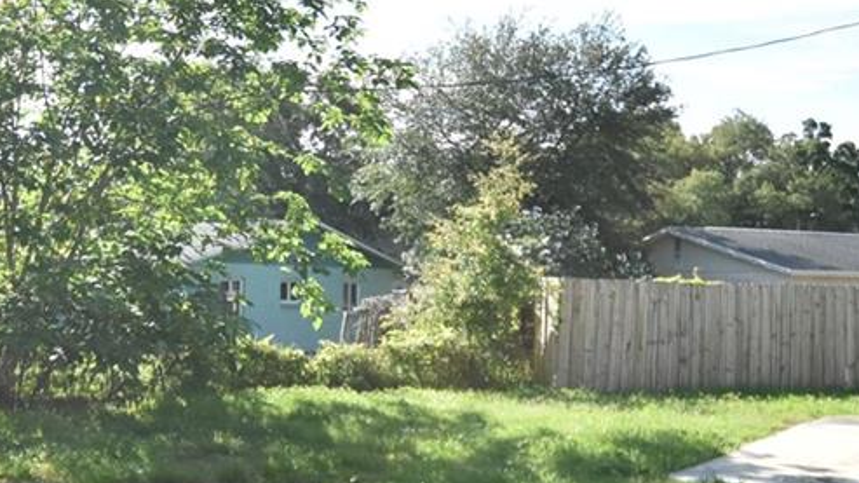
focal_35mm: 51
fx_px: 1161
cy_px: 340
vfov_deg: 23.3
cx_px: 322
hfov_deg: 40.3
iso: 800
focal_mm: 10
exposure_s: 1/4000
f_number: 3.5
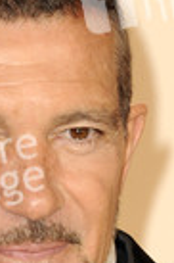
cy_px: 276
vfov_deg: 2.4
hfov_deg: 1.6
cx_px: 3
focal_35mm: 878
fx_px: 6381
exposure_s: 1/200
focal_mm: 300
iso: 1600
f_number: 7.1
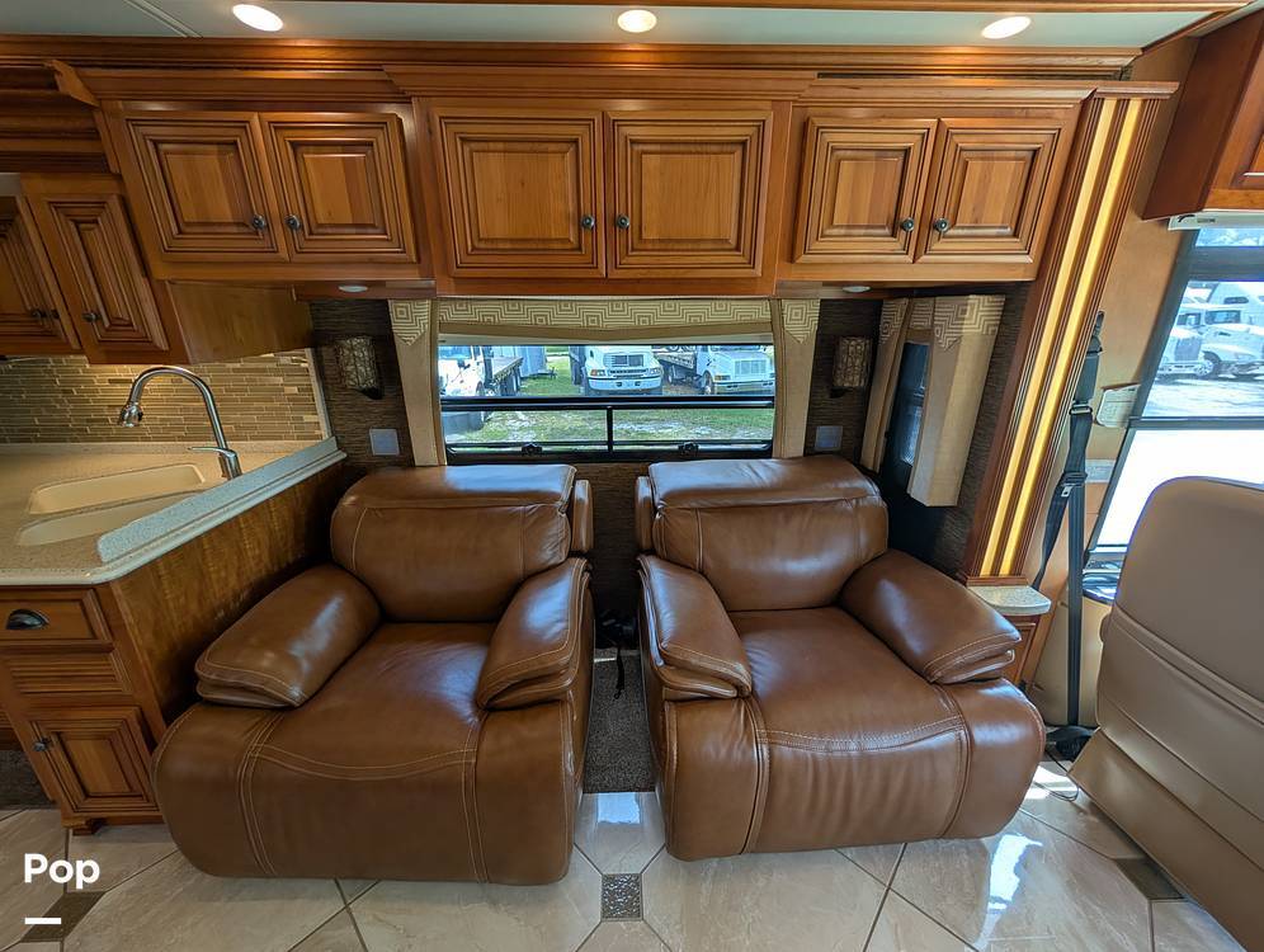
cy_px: 476
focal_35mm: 12
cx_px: 632
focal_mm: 2.02
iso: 56
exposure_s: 1/116
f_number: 1.7
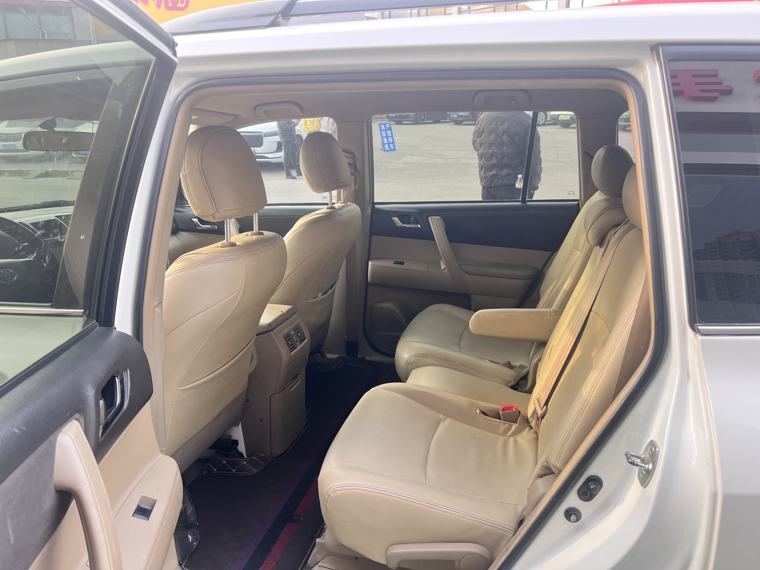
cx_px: 380
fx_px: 571
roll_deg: +1.9
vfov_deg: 53.1
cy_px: 285
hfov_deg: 67.3
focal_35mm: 26
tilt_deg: -17.0
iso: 80
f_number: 1.5
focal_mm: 5.7
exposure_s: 1/121
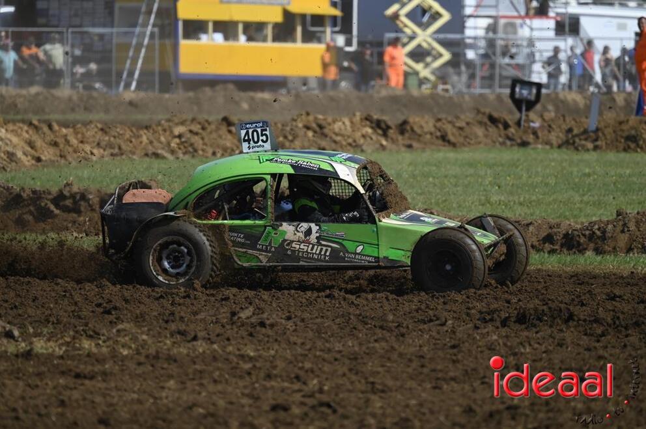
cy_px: 214
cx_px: 323
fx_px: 7169
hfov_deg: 5.2
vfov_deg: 3.4
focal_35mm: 400
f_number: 5.6
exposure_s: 1/2000
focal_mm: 400
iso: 400
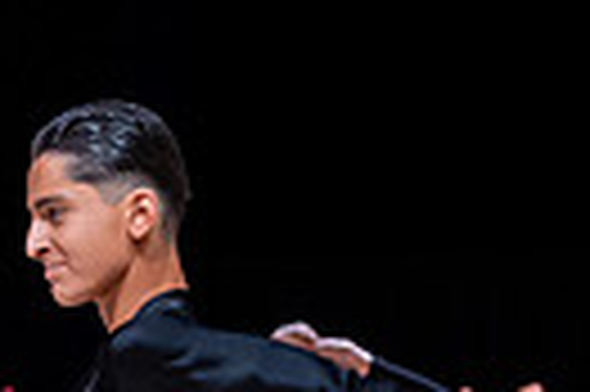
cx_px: -122
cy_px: 695
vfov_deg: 5.1
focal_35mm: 265
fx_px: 4338
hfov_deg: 7.7
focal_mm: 52
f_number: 3.2
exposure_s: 1/400
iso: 3200
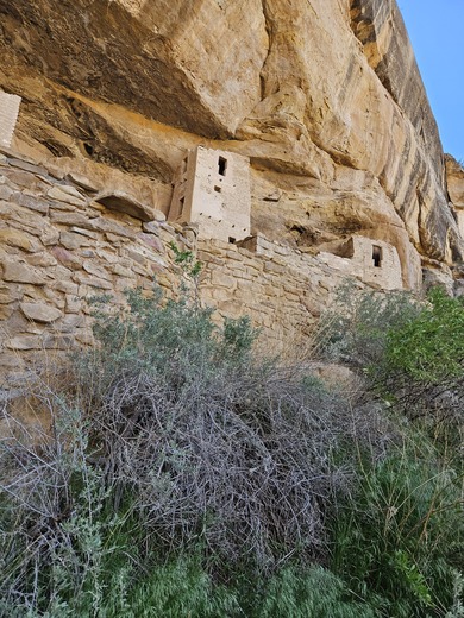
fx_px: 411
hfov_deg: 58.9
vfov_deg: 73.9
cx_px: 232
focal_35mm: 23
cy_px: 309
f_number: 1.8
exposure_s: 1/180
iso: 32
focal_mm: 5.4
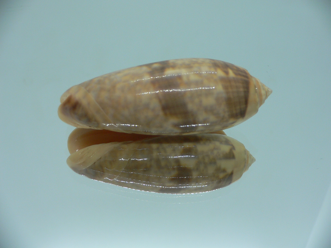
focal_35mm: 35
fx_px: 335
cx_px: 166
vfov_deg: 40.7
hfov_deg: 52.6
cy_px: 124
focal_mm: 4.6
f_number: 2.8
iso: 80
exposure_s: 1/60
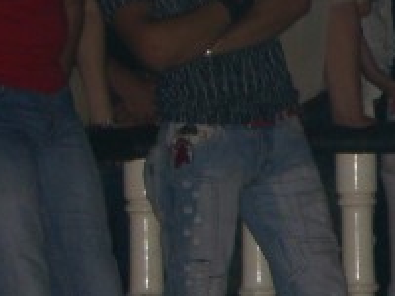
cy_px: 16
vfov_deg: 6.5
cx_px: 778
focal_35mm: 228
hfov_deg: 8.3
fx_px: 2602
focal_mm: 11.8
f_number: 3.6
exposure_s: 1/60
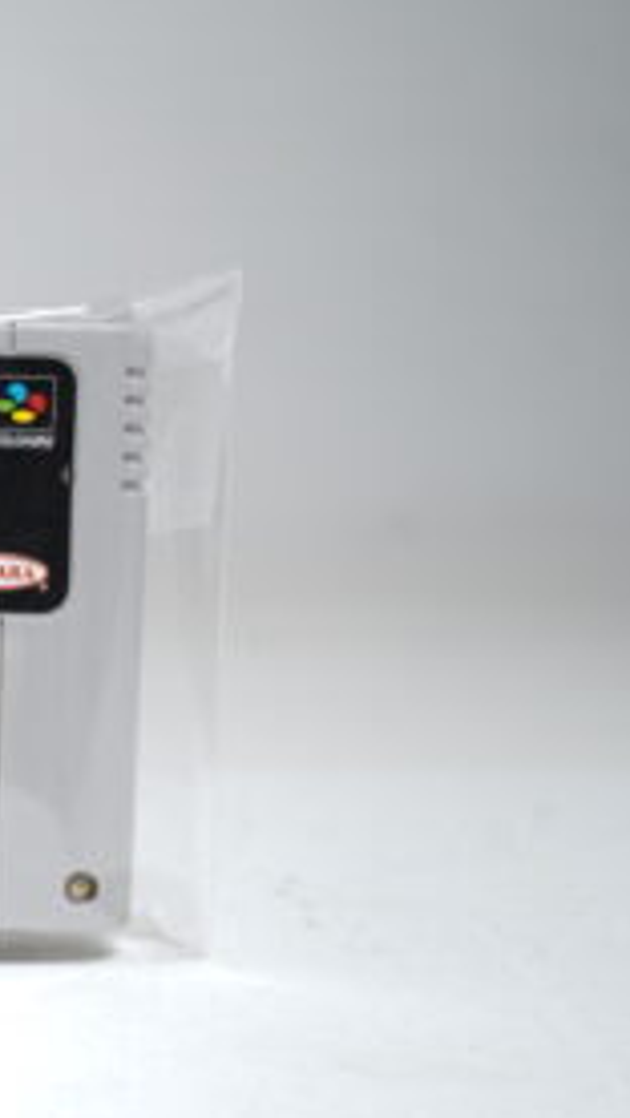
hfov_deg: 14.3
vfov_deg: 26.8
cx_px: -311
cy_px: 634
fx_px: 2344
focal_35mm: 79
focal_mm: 41
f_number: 5
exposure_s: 1/4
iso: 64
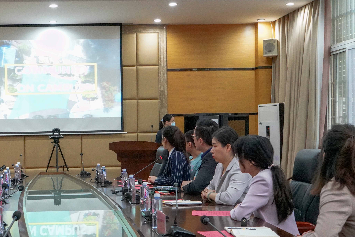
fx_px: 651
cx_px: 74
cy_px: 162
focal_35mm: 66
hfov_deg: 29.8
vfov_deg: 20.5
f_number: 8
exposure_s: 1/100
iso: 12800
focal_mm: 30
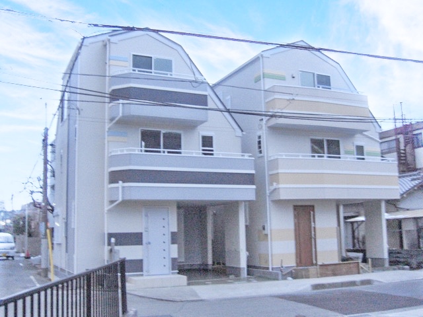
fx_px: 464
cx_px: 212
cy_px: 158
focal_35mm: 38
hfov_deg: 49.0
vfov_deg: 37.7
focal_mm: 7.9
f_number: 2.8
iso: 800
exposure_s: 1/20
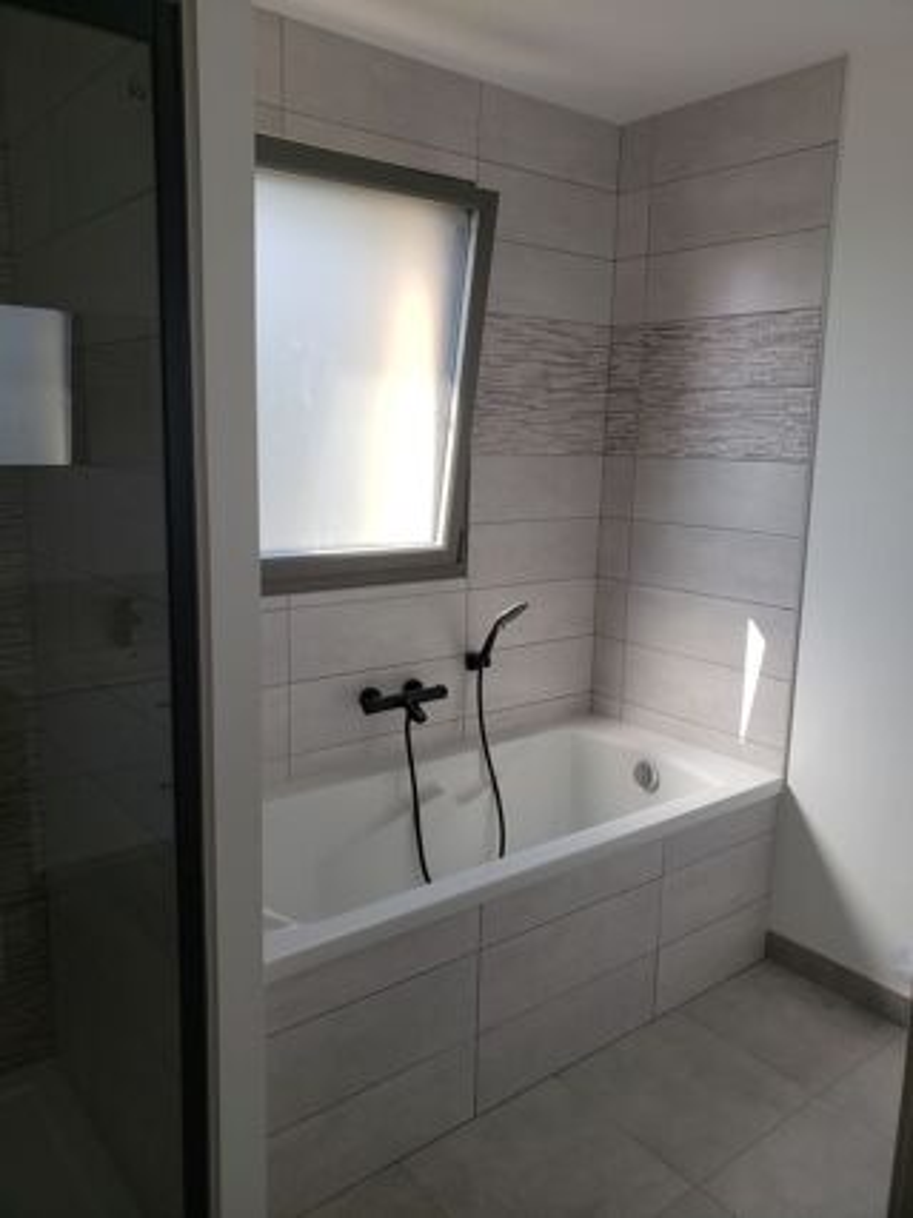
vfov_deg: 67.3
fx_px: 915
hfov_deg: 53.0
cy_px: 609
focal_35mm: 26
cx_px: 456
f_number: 2.4
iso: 50
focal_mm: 4.3
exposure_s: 1/215
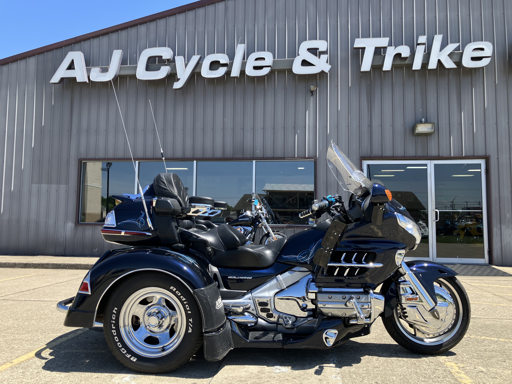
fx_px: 414
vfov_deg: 49.7
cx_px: 256
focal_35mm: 28
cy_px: 192
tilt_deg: +5.2
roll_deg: -0.1
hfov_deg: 63.4
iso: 32
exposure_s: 1/747
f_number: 1.8
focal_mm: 3.99
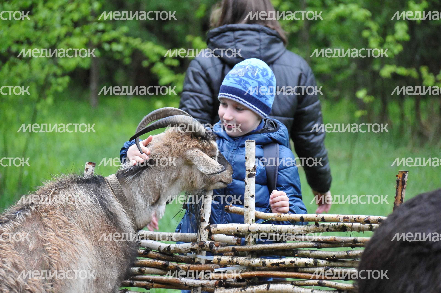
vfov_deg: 5.5
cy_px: 146
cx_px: 220
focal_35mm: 248
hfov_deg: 8.3
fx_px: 3028
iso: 2800
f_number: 5.6
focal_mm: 165
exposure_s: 1/400
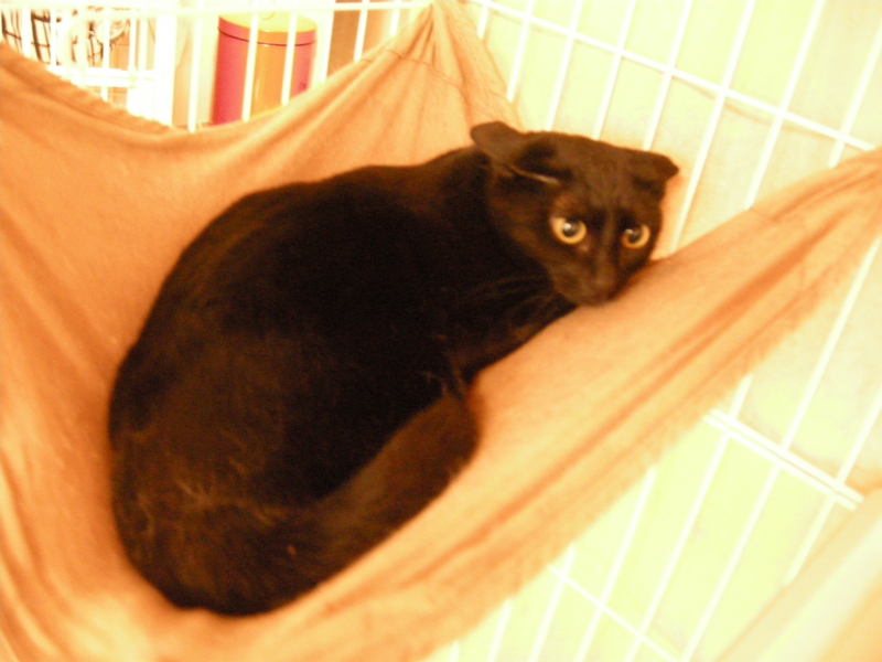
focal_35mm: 35
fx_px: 892
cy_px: 331
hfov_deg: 52.6
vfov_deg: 40.7
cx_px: 441
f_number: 2.7
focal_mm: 7.5
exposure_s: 1/2.7
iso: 800
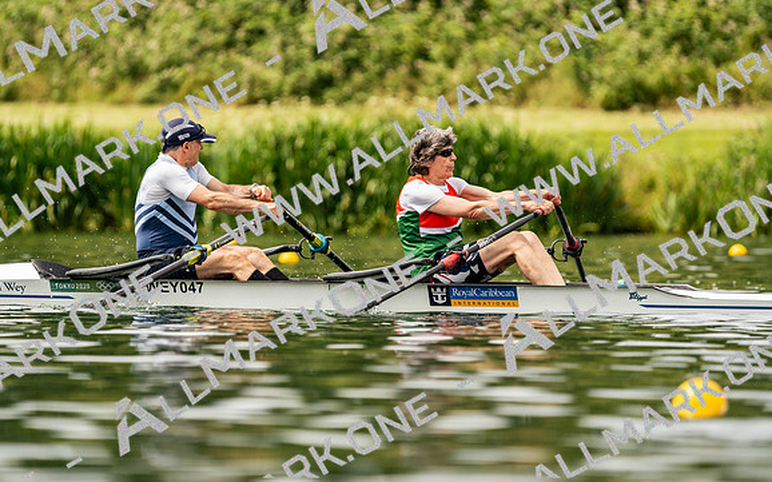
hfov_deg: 4.4
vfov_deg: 2.7
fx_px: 10118
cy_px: 249
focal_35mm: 481
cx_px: 386
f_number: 6.3
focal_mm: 470
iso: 320
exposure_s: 1/2000
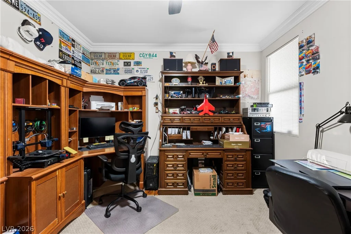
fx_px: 166
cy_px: 117
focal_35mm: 17
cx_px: 176
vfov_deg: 70.5
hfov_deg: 93.3
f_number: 8
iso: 400
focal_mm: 17
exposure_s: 1/1.67
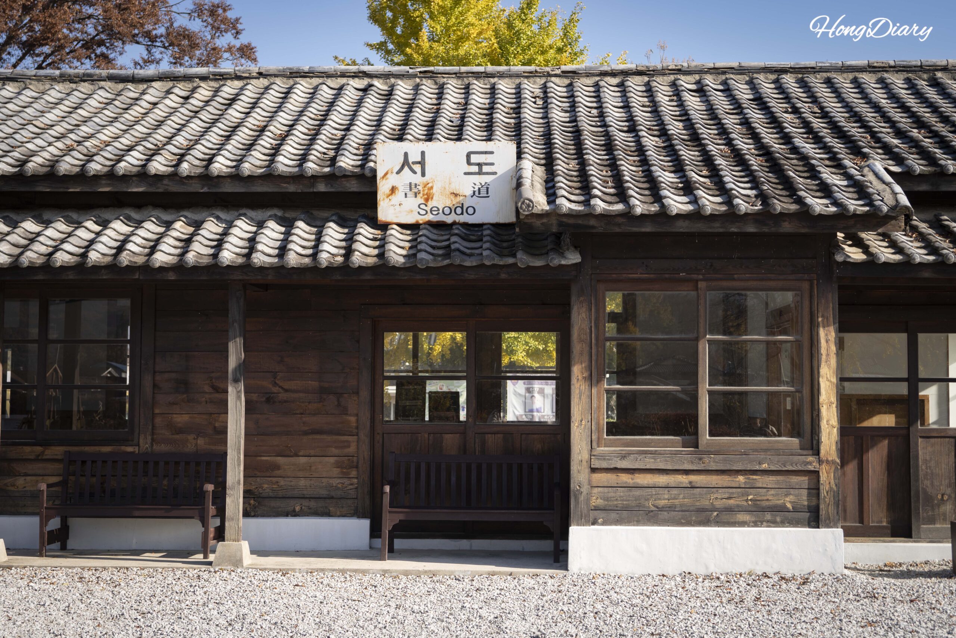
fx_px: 1328
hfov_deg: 39.6
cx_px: 478
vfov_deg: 27.0
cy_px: 319
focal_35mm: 50
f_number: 5.6
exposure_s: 1/200
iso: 100
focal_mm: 50
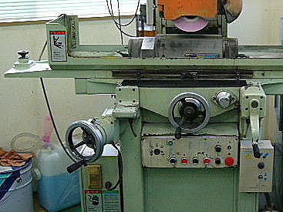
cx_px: 203
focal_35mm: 61
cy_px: 79
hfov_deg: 31.3
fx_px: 499
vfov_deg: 24.0
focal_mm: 5.8
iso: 100
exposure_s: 1/20
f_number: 2.8
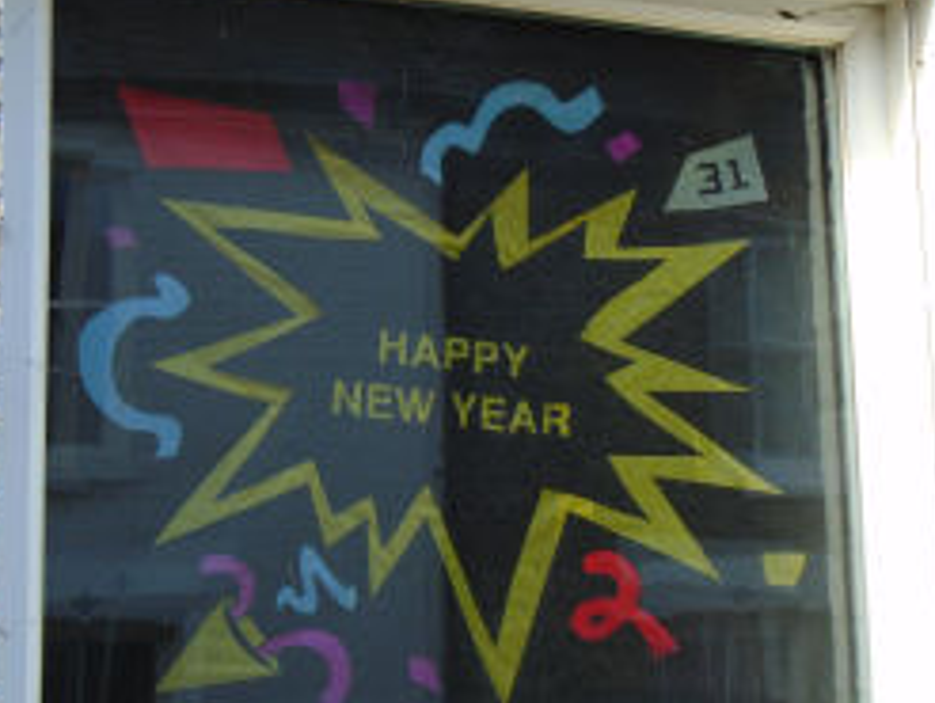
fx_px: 2217
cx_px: 574
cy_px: 321
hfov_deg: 23.8
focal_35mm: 82
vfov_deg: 18.0
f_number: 4.5
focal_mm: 8.7
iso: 100
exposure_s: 1/160
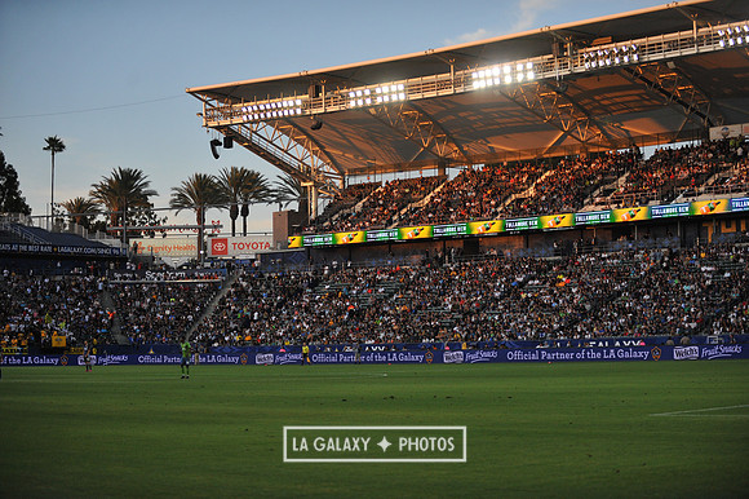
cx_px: 374
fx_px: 1456
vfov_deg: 19.4
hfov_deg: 28.9
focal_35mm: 70
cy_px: 250
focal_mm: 70
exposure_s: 1/4000
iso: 1600
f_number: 2.8
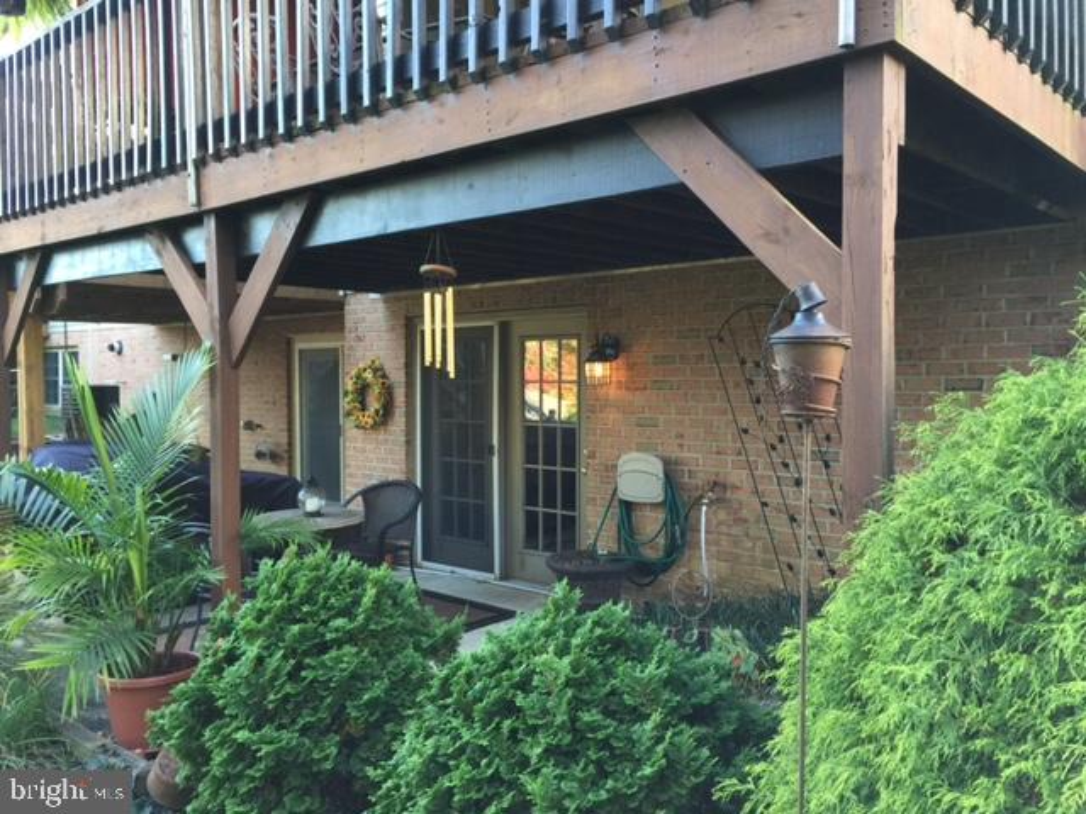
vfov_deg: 48.2
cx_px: 543
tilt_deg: -0.2
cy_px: 407
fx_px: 910
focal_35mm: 29
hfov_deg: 61.7
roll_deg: +0.2
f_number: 2.2
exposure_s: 1/30
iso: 32
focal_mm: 4.15
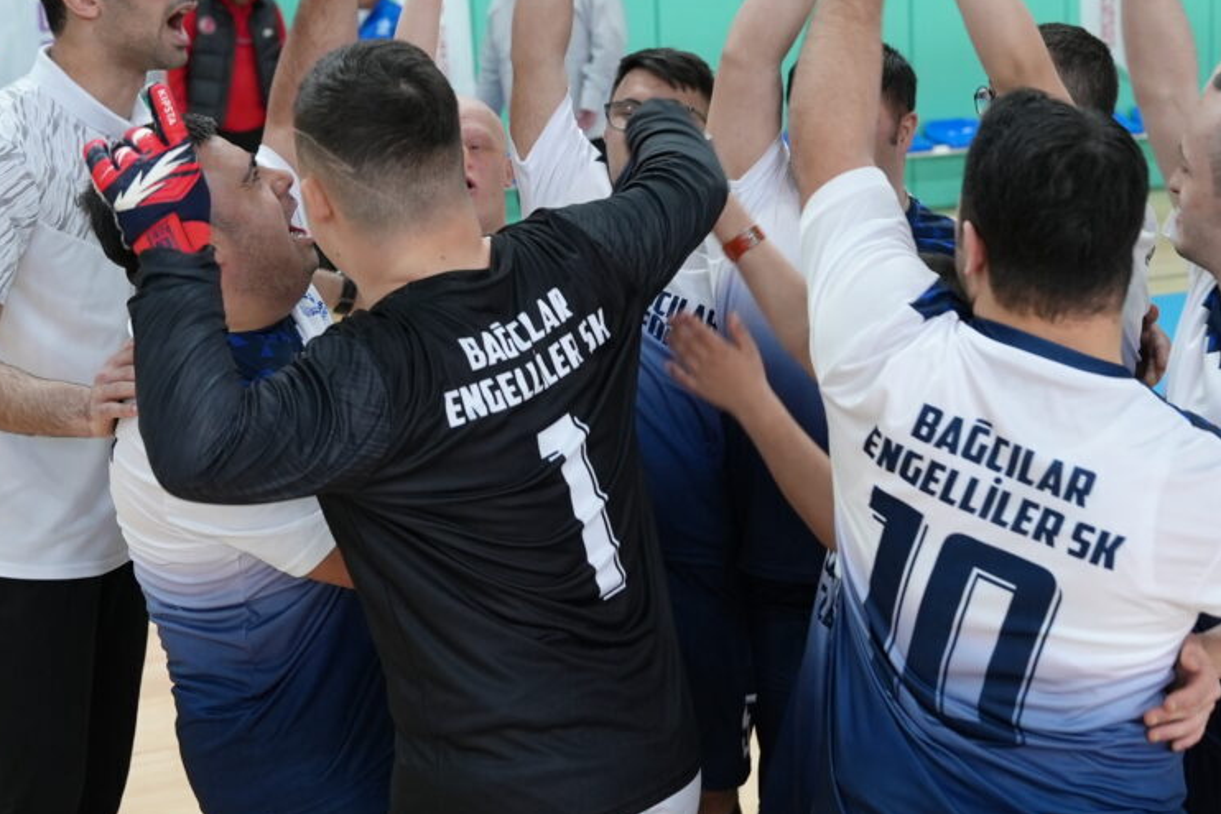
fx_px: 2341
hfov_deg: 29.1
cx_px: 775
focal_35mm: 69
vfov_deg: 19.7
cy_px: 461
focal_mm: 40
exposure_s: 1/160
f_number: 4
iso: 2500
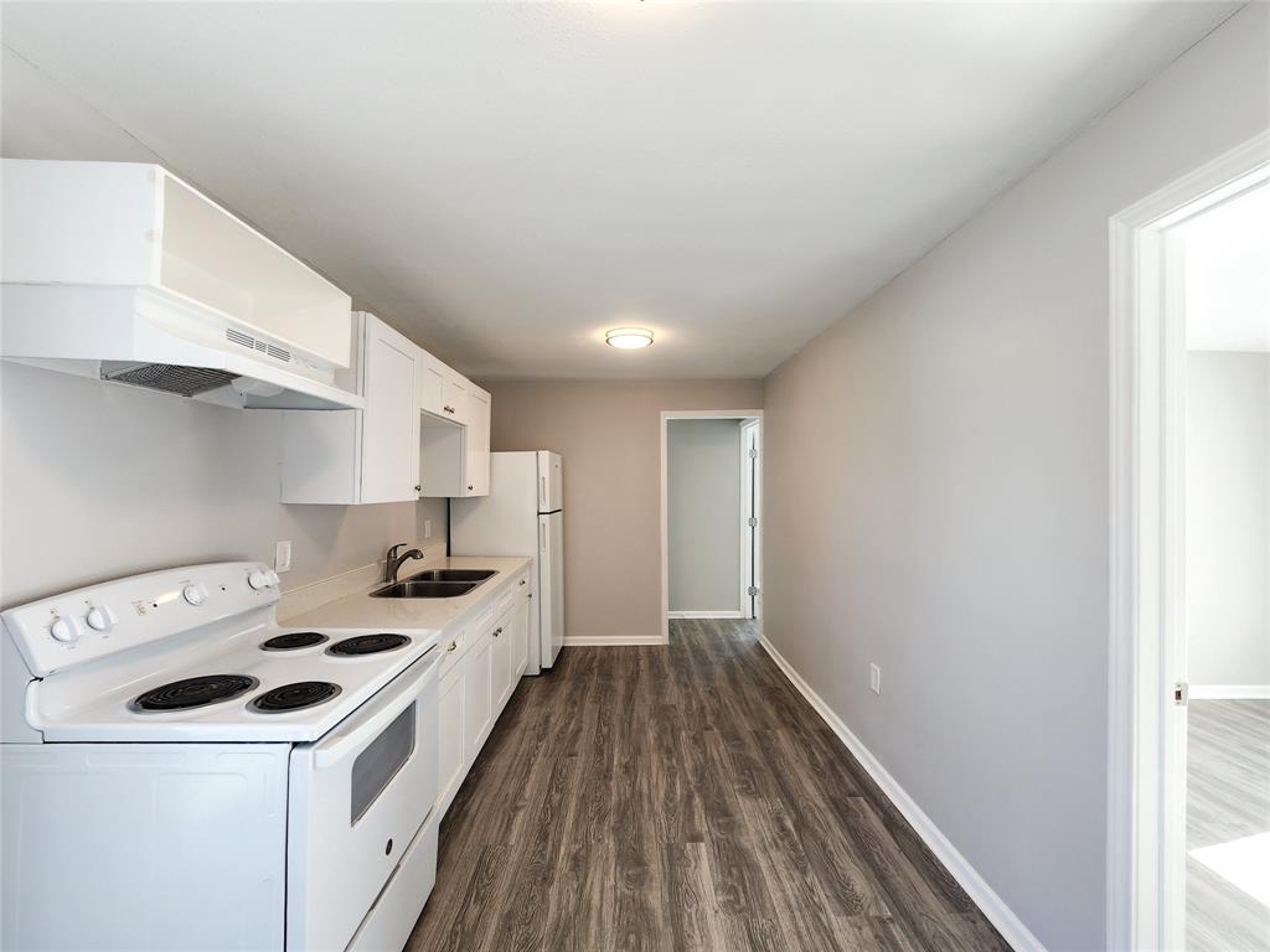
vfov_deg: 89.9
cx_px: 635
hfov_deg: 106.2
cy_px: 476
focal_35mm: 13
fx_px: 477
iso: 64
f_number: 2.2
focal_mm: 2.2
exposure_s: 1/60
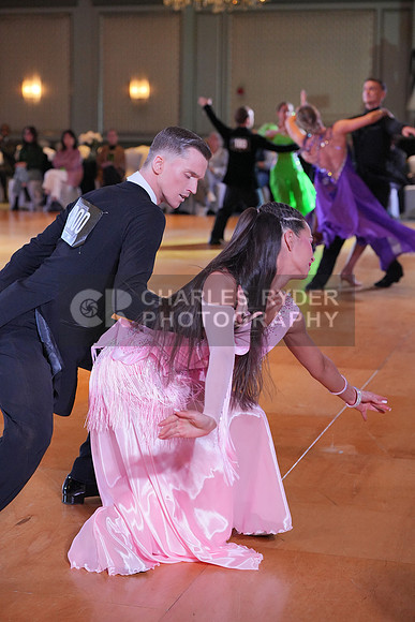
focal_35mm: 70
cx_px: 208
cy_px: 311
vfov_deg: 28.8
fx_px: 1210
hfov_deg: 19.5
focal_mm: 70
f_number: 4
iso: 4000
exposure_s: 1/500
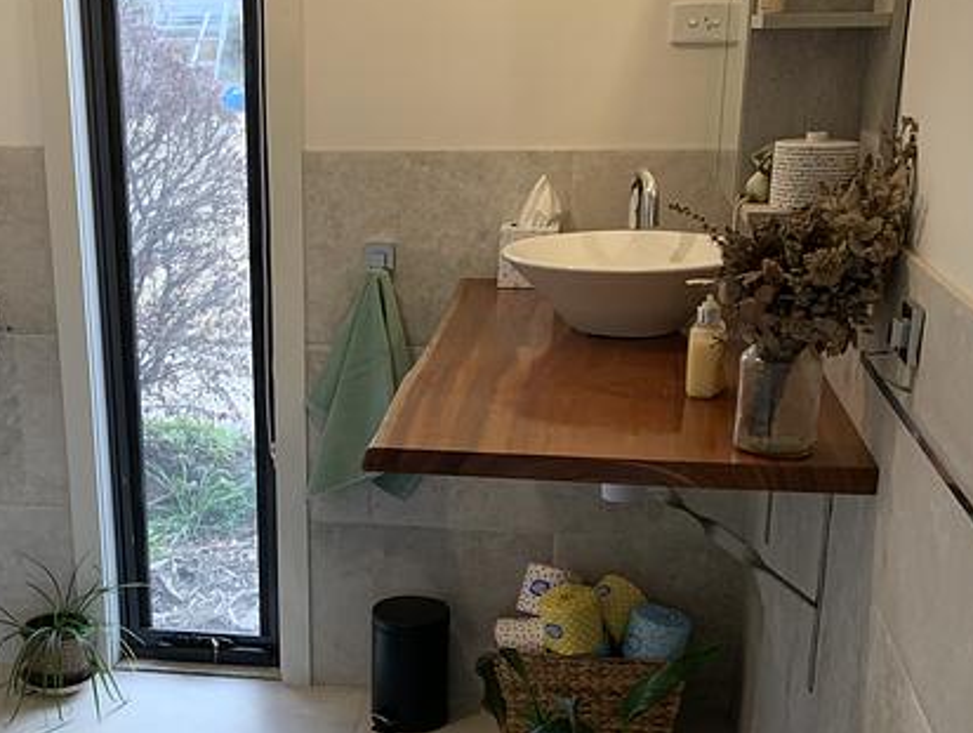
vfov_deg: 36.2
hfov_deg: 46.8
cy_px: 534
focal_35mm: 39
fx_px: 1098
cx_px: 304
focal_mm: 4.25
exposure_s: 1/50
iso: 125
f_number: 1.8
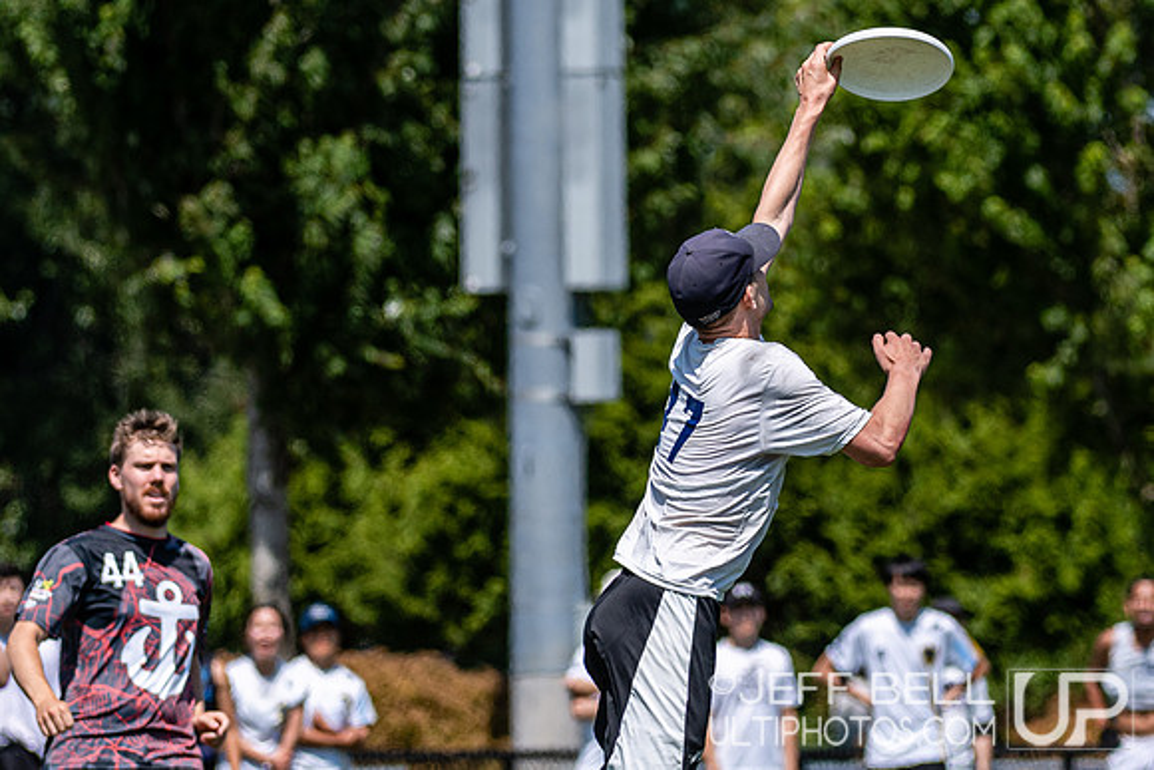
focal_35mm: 450
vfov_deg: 3.1
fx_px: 14416
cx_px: 785
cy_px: 393
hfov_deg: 4.6
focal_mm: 200
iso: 200
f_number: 4
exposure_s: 1/2500
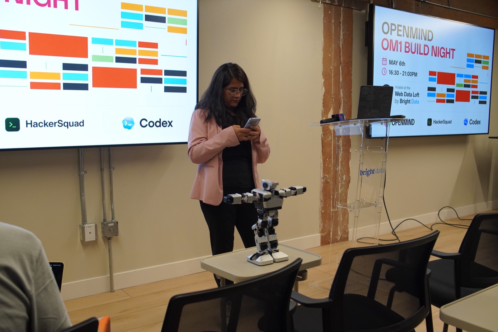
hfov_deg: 55.1
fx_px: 477
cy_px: 166
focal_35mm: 34
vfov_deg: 38.3
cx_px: 249
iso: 1600
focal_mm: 23
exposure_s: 1/160
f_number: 4
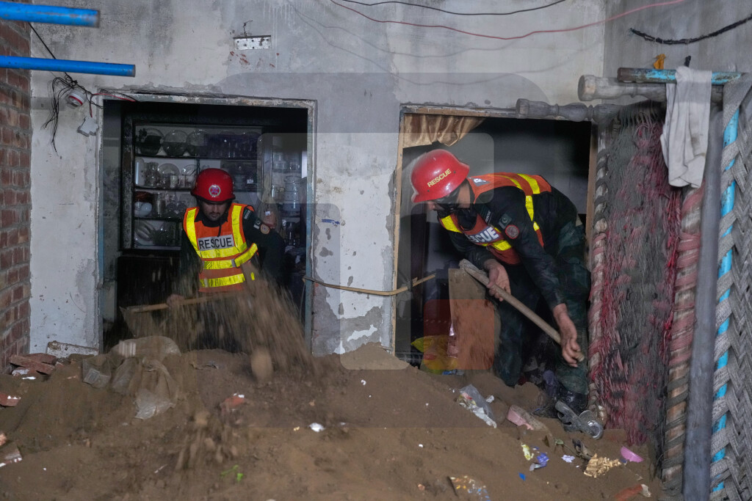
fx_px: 857
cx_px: 376
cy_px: 250
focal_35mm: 41
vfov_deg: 32.6
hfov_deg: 47.4
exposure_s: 1/80
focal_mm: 41
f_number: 4
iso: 5000
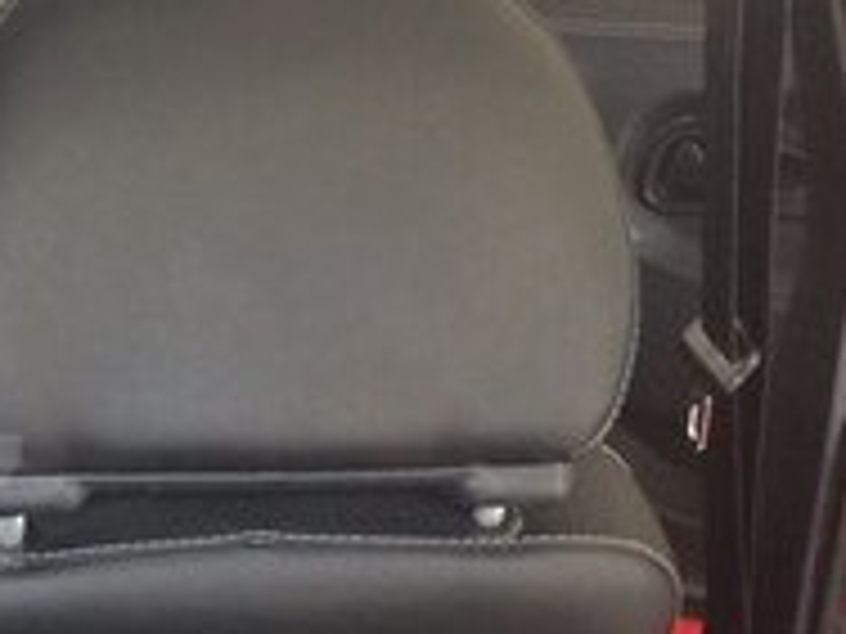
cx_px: -436
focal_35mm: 102
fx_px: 2493
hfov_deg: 17.3
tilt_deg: -20.7
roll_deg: -1.0
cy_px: 501
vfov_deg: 14.4
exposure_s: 1/33
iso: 125
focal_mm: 4.15
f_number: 2.2
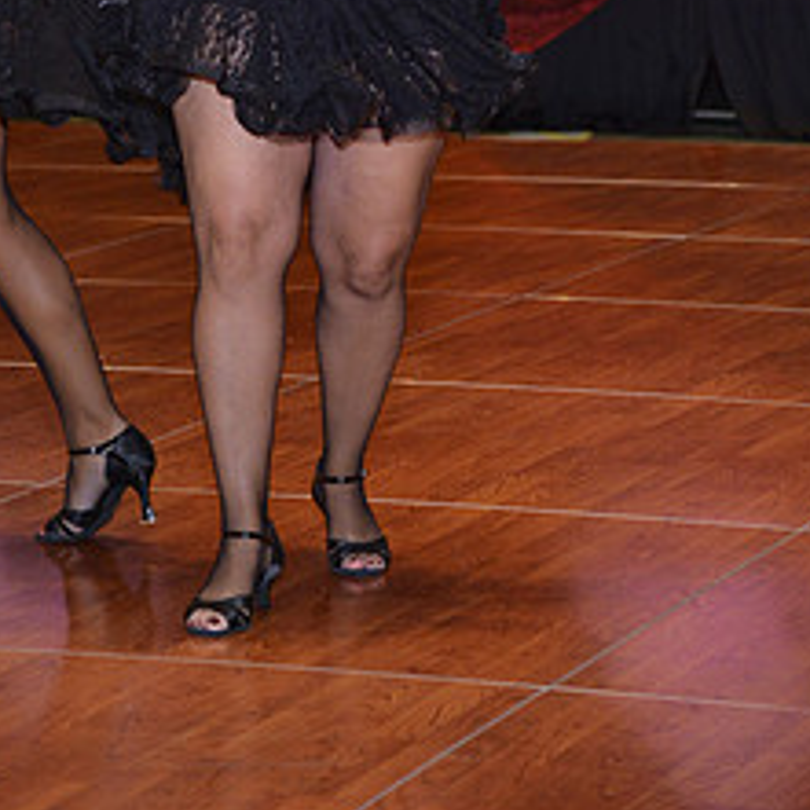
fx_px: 4606
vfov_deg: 9.9
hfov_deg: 10.0
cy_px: -169
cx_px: 310
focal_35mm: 174
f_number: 4
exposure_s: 1/250
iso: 1250
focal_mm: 78
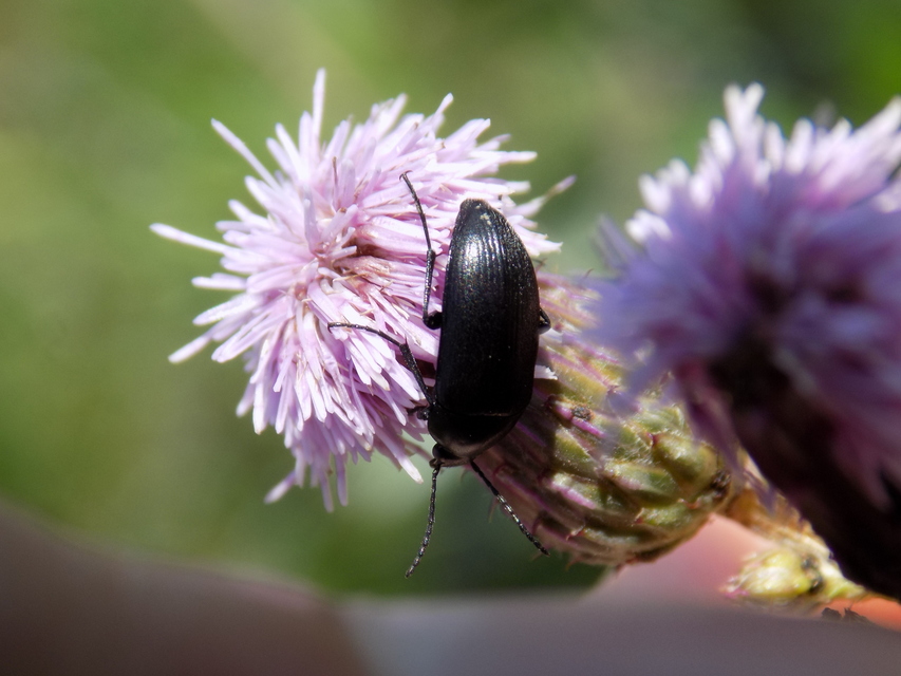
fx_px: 3072
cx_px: 450
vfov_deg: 12.6
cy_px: 338
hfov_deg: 16.7
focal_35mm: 118
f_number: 4.8
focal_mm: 20.9
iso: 80
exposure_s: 1/320
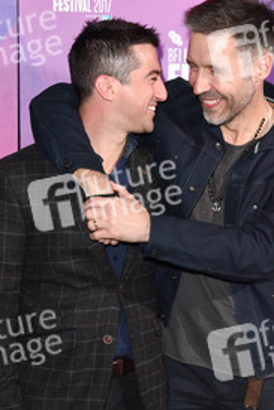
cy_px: 271
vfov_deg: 26.5
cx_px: 149
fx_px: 867
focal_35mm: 76
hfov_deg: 18.0
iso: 800
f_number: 5.6
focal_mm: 52
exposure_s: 1/250
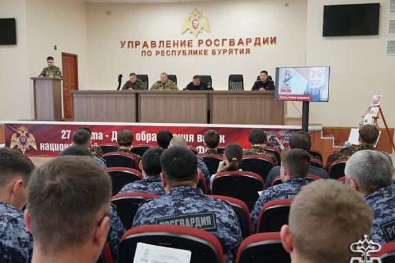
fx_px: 369
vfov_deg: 39.2
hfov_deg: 56.2
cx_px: 171
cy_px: 153
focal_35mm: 34
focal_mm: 19
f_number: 4
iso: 1600
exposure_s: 1/160
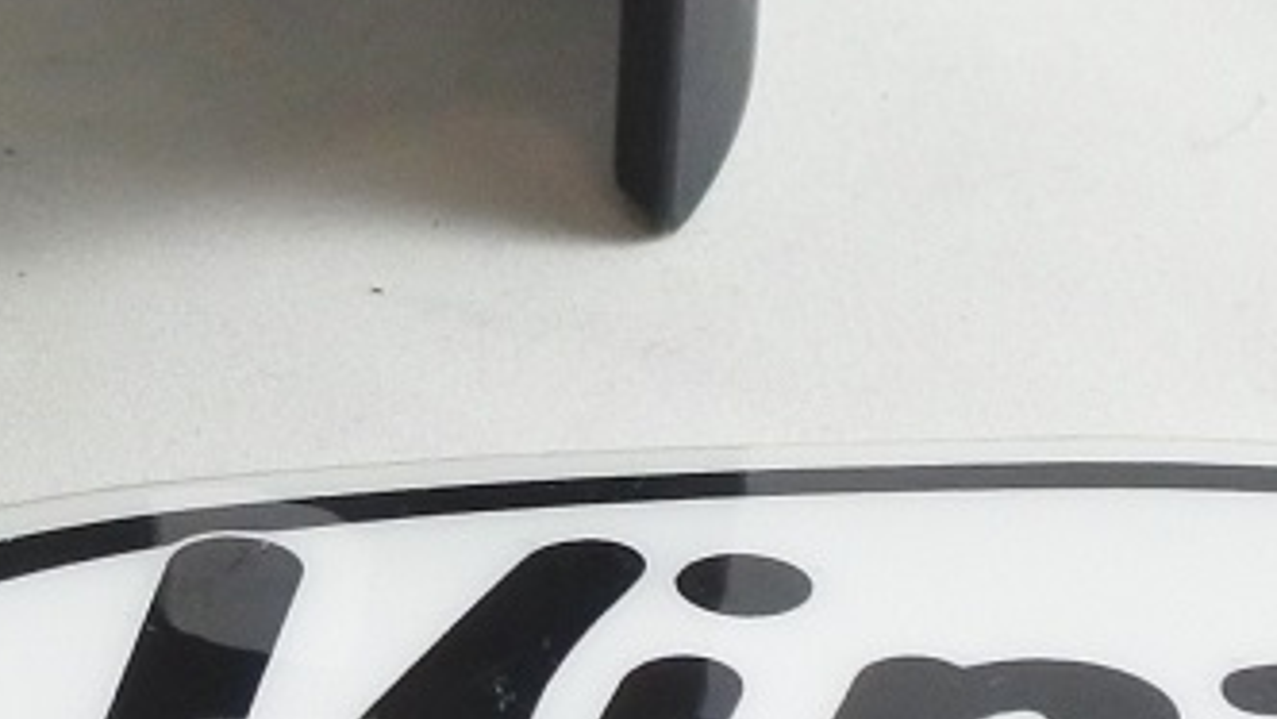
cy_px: -684
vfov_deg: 5.3
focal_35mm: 225
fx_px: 7621
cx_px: -425
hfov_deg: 9.4
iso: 640
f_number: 4.2
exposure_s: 1/125
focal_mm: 14.7
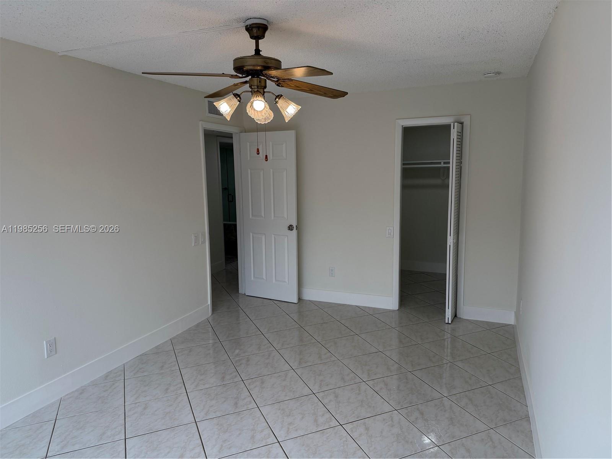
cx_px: 306
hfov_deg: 71.6
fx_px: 424
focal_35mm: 24
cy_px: 230
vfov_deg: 56.8
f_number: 1.78
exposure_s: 1/440
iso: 100
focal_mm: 6.76
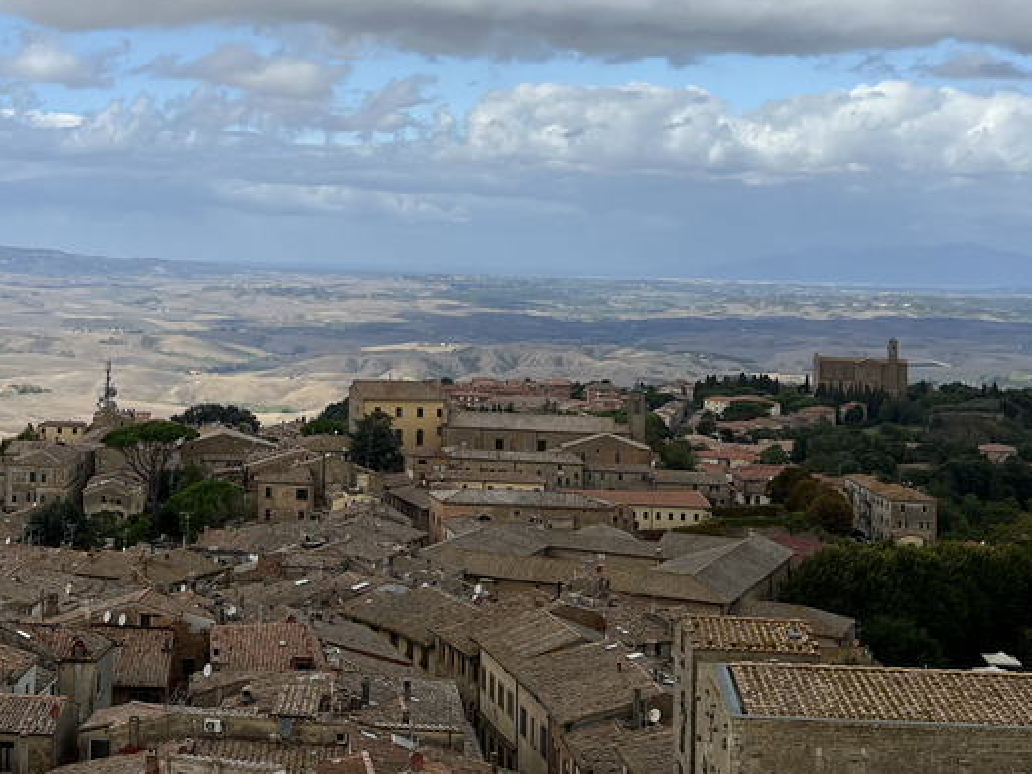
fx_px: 1789
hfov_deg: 31.3
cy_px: 214
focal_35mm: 60
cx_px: 187
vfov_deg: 24.2
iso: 50
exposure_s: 1/6579
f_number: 1.5
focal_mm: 5.7
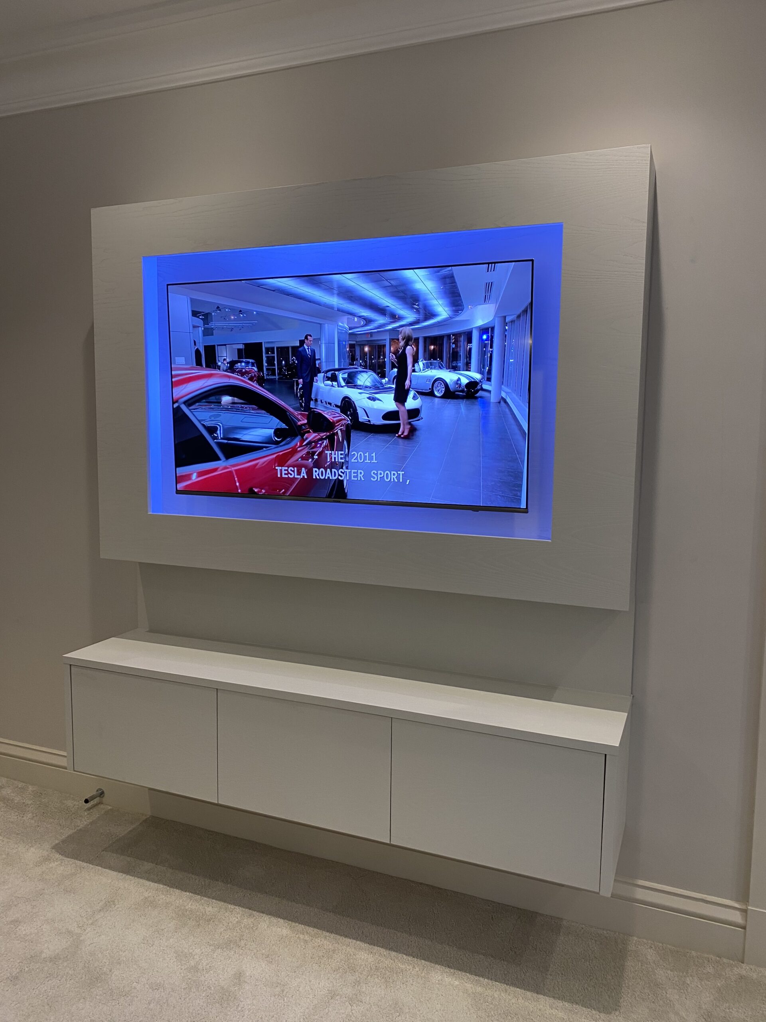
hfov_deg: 53.1
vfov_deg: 67.3
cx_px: 383
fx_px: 767
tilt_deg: -5.6
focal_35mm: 26
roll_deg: -1.0
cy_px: 511
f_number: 1.8
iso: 80
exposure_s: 1/50
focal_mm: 4.25
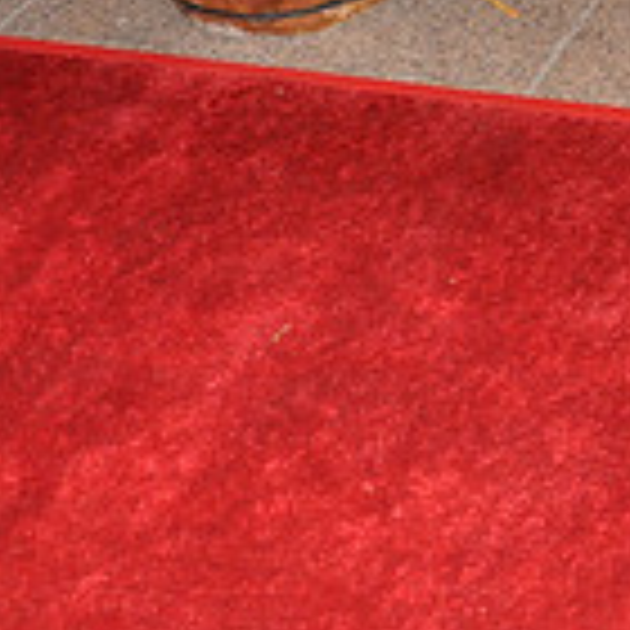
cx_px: 652
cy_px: -182
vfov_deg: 17.2
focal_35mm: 95
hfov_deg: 17.8
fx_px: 1956
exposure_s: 1/60
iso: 800
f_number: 3.5
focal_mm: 18
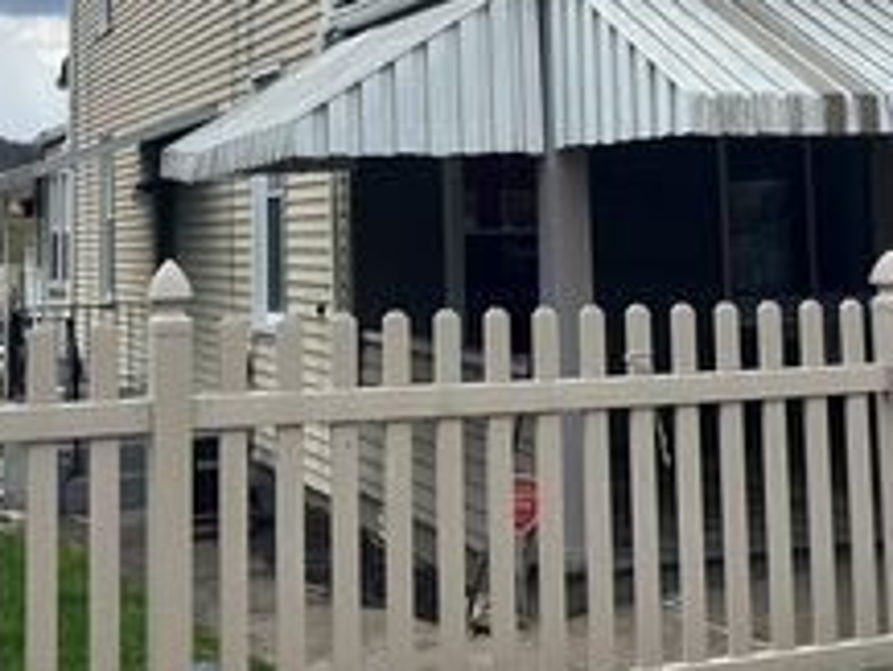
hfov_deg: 32.2
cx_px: 473
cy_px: 68
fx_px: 1549
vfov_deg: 23.8
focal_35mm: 60
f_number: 1.6
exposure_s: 1/2571
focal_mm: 5.1
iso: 50
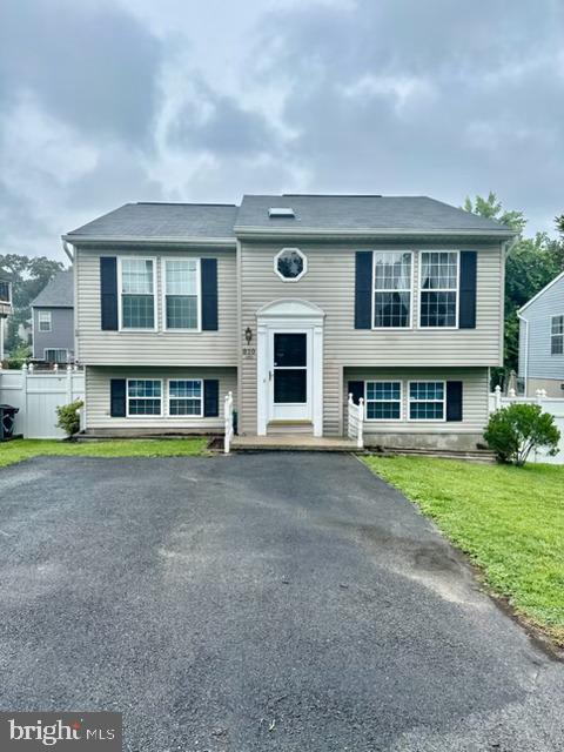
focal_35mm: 24
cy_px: 376
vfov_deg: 71.6
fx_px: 521
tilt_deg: -1.6
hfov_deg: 56.8
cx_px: 282
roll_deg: -0.6
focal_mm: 6.76
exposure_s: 1/2801
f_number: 1.78
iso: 80
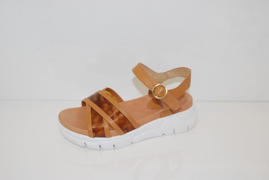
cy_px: 90
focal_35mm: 36
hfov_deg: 53.1
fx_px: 269
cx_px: 134
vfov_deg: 37.0
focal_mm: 24
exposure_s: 1/200
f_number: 18
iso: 1600
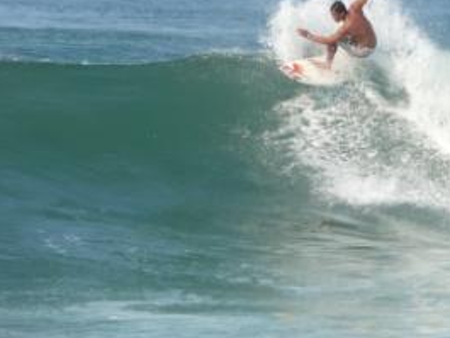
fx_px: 9221
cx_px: 348
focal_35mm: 709
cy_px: 56
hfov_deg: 2.8
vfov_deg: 2.1
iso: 100
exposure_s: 1/400
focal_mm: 88.8
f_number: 5.6
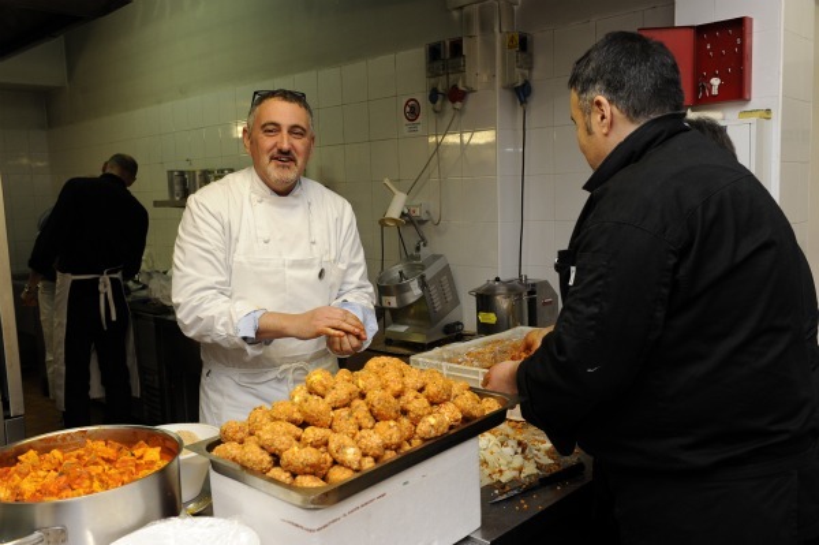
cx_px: 410
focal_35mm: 32
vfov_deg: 41.0
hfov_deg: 58.8
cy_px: 272
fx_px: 727
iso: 1250
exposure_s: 1/125
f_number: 6.3
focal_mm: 32
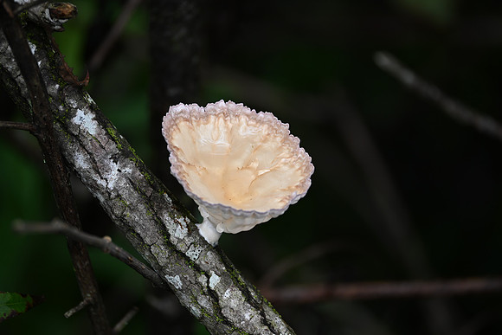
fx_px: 5230
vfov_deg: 3.7
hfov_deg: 5.5
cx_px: 251
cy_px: 168
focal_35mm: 375
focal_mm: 250
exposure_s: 1/100
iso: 140
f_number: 6.3
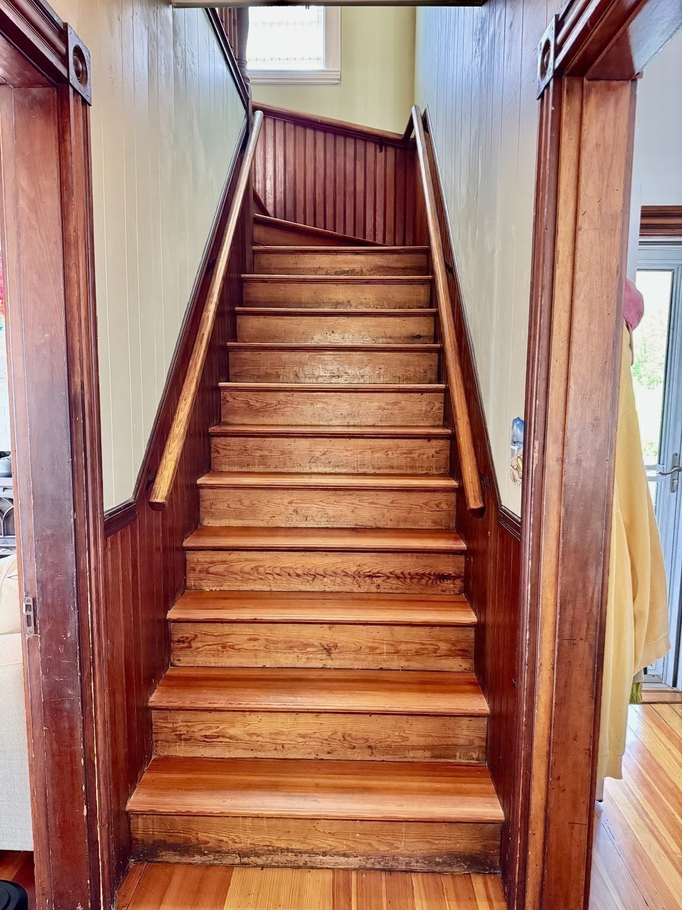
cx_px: 341
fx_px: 630
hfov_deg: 56.8
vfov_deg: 71.6
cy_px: 455
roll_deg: -0.8
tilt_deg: -7.7
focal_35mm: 24
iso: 800
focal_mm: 6.76
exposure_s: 1/60
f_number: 1.78
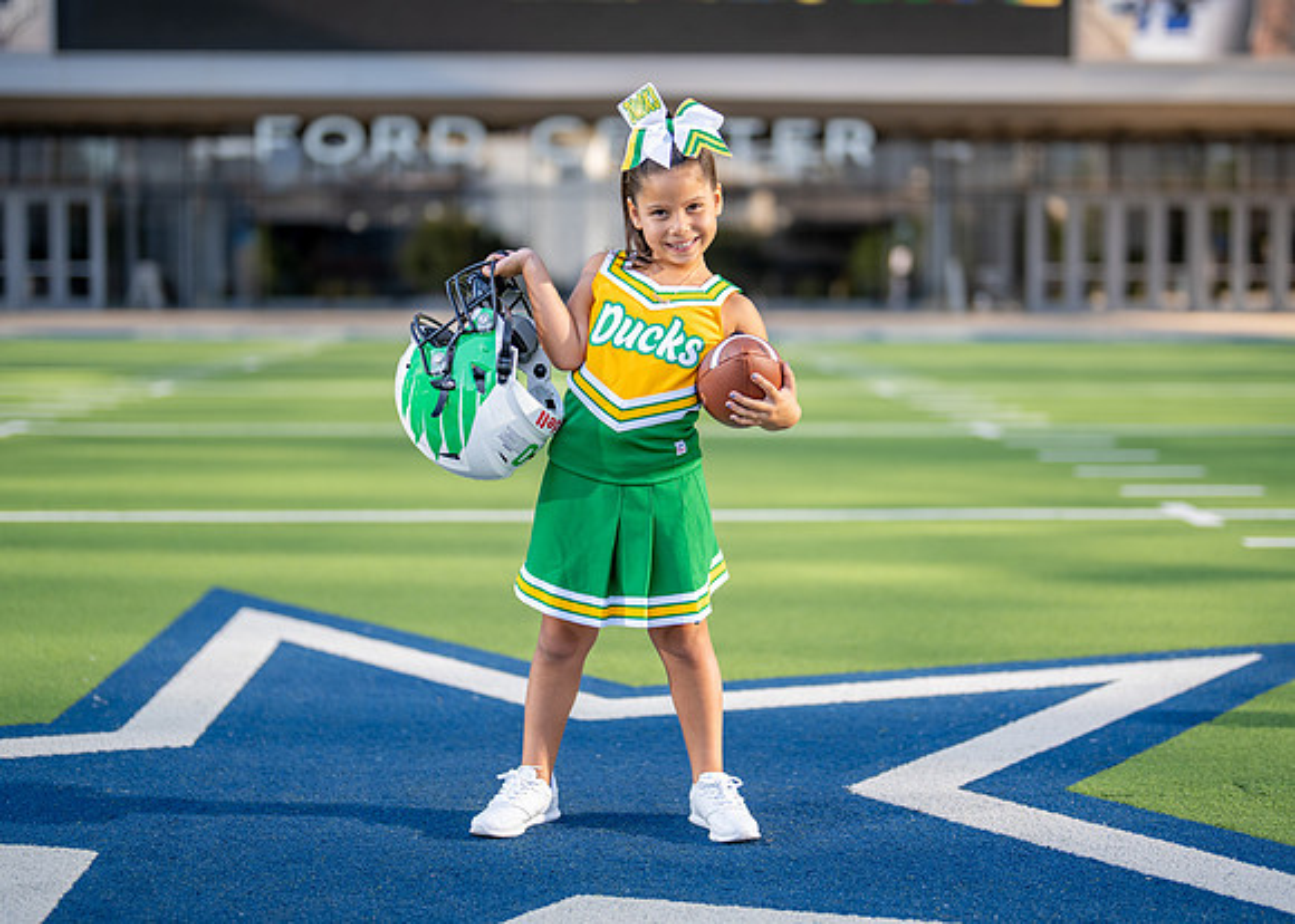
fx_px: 2271
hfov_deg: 31.8
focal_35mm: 62
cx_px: 665
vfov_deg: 23.0
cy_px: 426
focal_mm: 50
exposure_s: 1/3200
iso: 100
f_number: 1.2
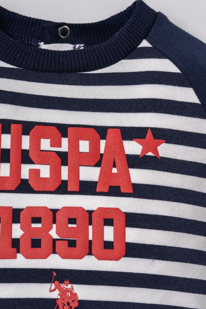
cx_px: 57
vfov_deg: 26.6
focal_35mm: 76
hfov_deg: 17.9
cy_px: 165
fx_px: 652
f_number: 9
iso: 250
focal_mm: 50
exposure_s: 1/125
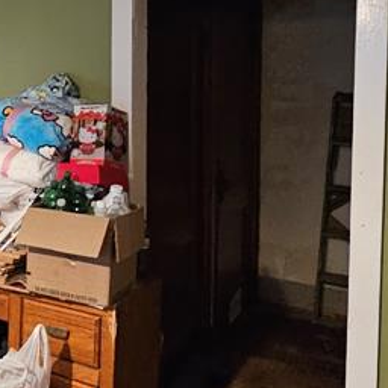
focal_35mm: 46
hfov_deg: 33.8
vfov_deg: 36.1
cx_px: 6
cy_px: 109
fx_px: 583
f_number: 2.2
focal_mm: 2.2
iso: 1000
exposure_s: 1/24
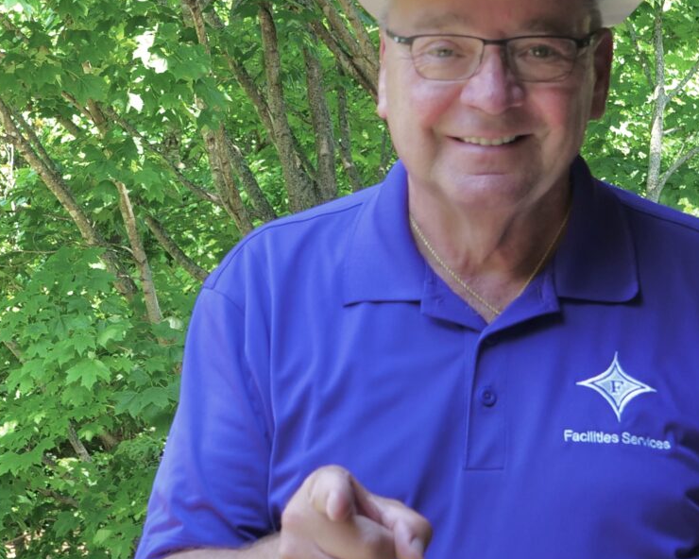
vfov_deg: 14.2
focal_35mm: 108
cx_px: 485
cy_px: 160
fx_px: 2234
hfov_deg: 17.7
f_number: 4
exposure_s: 1/160
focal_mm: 16
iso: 200
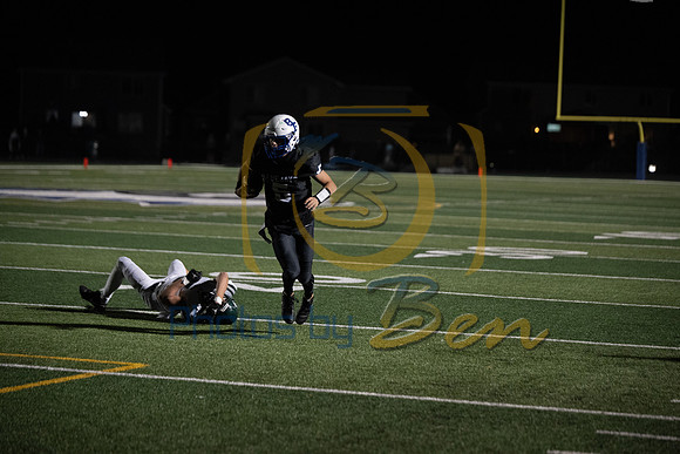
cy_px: 227
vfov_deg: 11.9
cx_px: 340
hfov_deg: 17.8
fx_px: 2173
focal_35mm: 115
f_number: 2.8
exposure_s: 1/1250
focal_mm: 115
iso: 5000
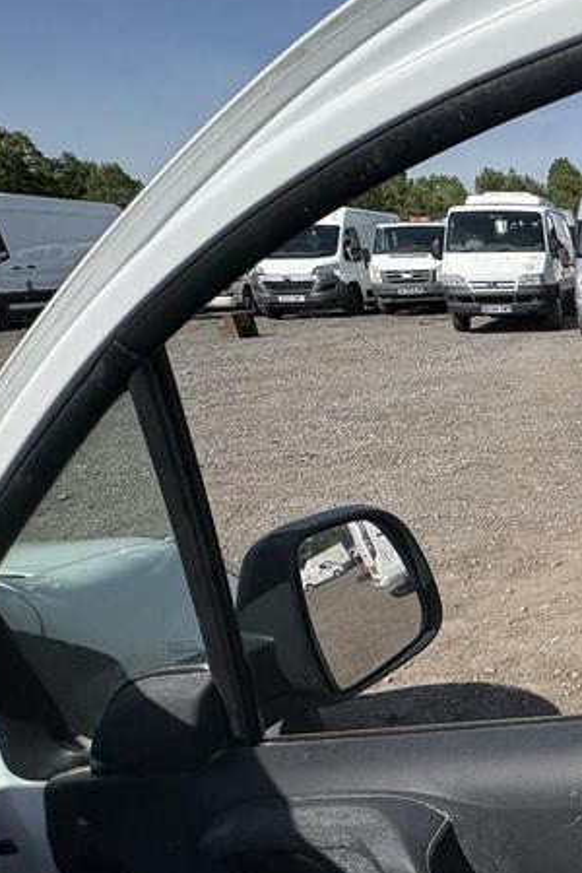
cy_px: 592
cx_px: 786
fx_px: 703
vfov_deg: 61.9
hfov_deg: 32.0
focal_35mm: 29
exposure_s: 1/2342
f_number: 2.2
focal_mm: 2.22
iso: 50
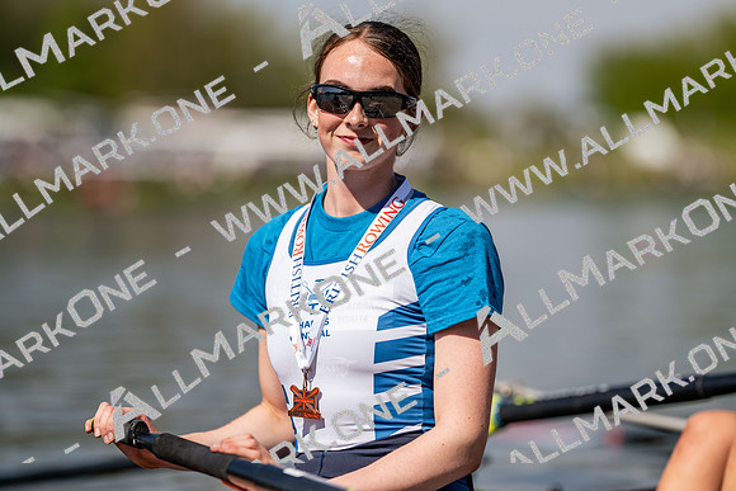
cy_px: 246
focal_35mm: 135
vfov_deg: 10.2
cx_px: 368
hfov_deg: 15.2
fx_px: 2761
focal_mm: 135
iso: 64
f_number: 1.8
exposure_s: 1/6400
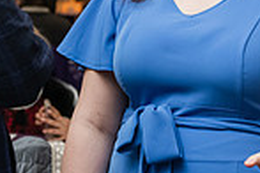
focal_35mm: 189
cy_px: -10
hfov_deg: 10.9
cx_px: 149
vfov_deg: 7.2
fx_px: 1365
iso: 1600
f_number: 3.5
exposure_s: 1/200
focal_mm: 48
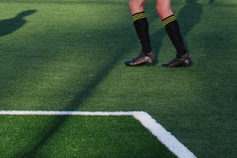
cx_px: 30
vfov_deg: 8.0
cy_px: -42
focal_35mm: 170
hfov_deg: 12.0
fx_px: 1117
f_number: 4
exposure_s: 1/1000
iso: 200
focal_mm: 35
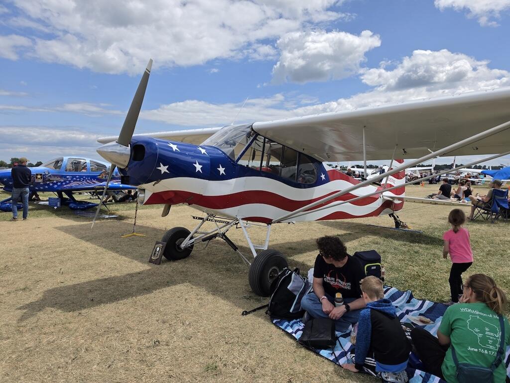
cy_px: 192
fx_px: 339
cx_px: 255
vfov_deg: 58.9
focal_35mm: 23
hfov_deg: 73.9
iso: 50
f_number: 1.4
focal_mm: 6.5
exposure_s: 1/7939
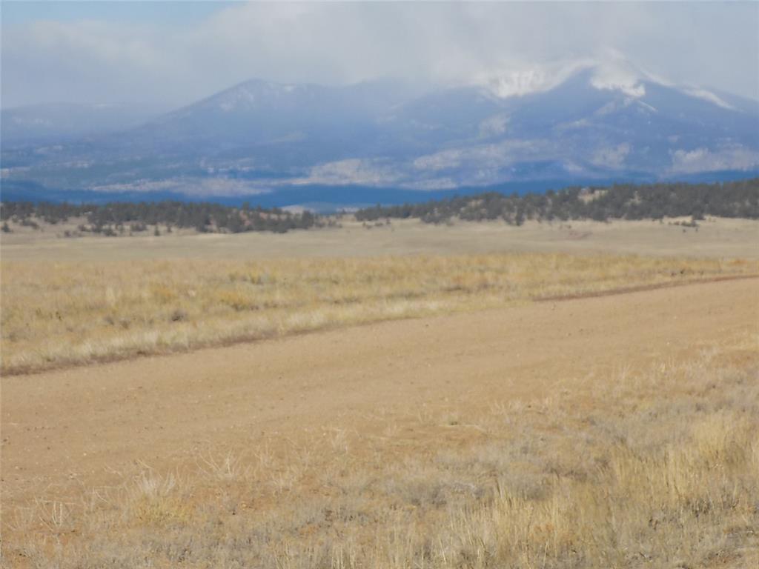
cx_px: 380
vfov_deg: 6.3
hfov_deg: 8.4
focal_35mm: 235
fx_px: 5153
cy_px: 284
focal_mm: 41.8
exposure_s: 1/500
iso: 80
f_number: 5.6
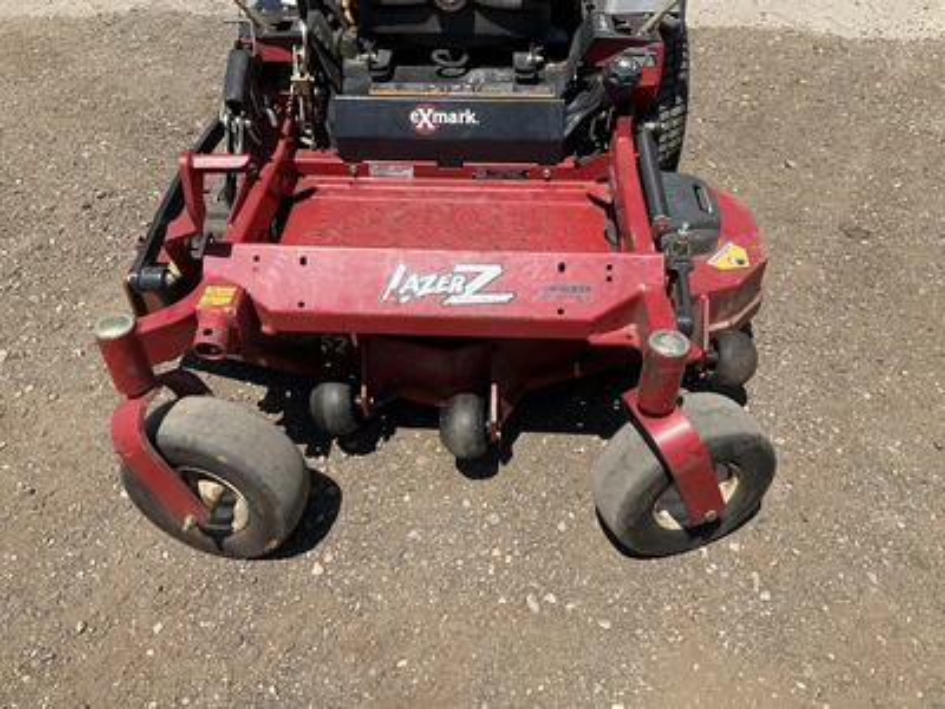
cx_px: 472
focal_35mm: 29
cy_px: 354
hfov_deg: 61.7
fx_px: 792
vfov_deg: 48.2
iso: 25
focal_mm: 3
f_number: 1.8
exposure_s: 1/1675
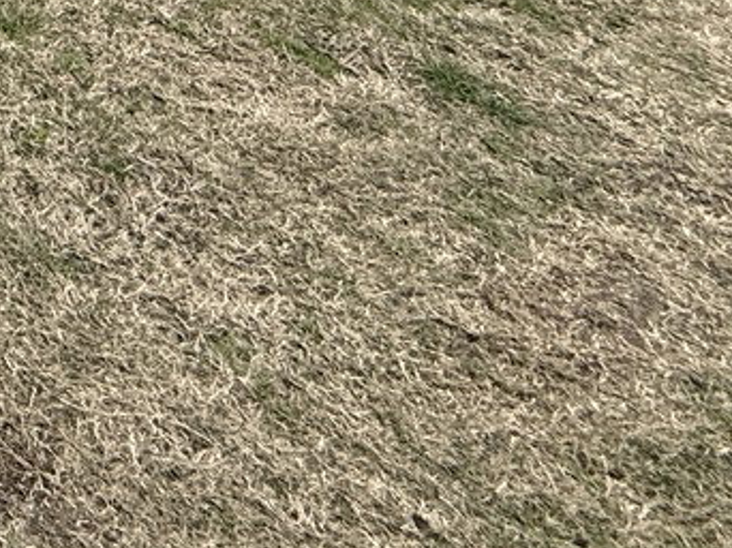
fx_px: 1247
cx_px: -655
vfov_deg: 17.8
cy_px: -533
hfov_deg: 20.3
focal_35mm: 59
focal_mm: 2.22
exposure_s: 1/658
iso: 50
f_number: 2.2
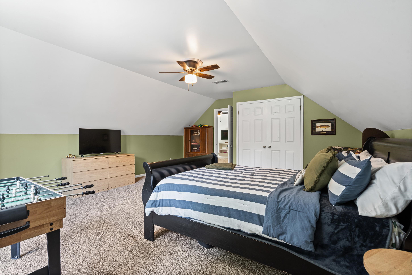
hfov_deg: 96.7
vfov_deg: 73.7
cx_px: 206
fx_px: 183
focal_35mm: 16
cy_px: 138
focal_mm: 16
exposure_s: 1/1.43
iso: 800
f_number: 9.5
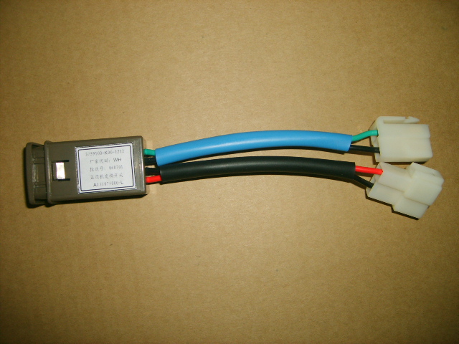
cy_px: 172
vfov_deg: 40.7
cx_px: 230
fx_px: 464
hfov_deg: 52.6
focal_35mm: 35
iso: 100
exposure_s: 1/30
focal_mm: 5.8
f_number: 2.8
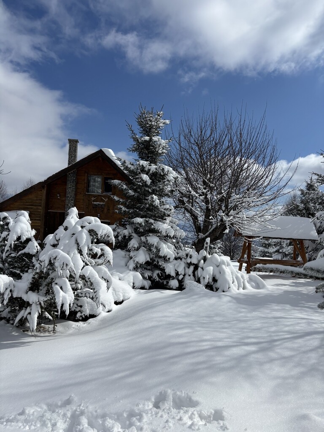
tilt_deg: +0.7
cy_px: 216
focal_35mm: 26
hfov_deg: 53.1
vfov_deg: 67.3
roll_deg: -3.3
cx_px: 162
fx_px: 324
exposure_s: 1/12195
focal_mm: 5.96
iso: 50
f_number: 1.6
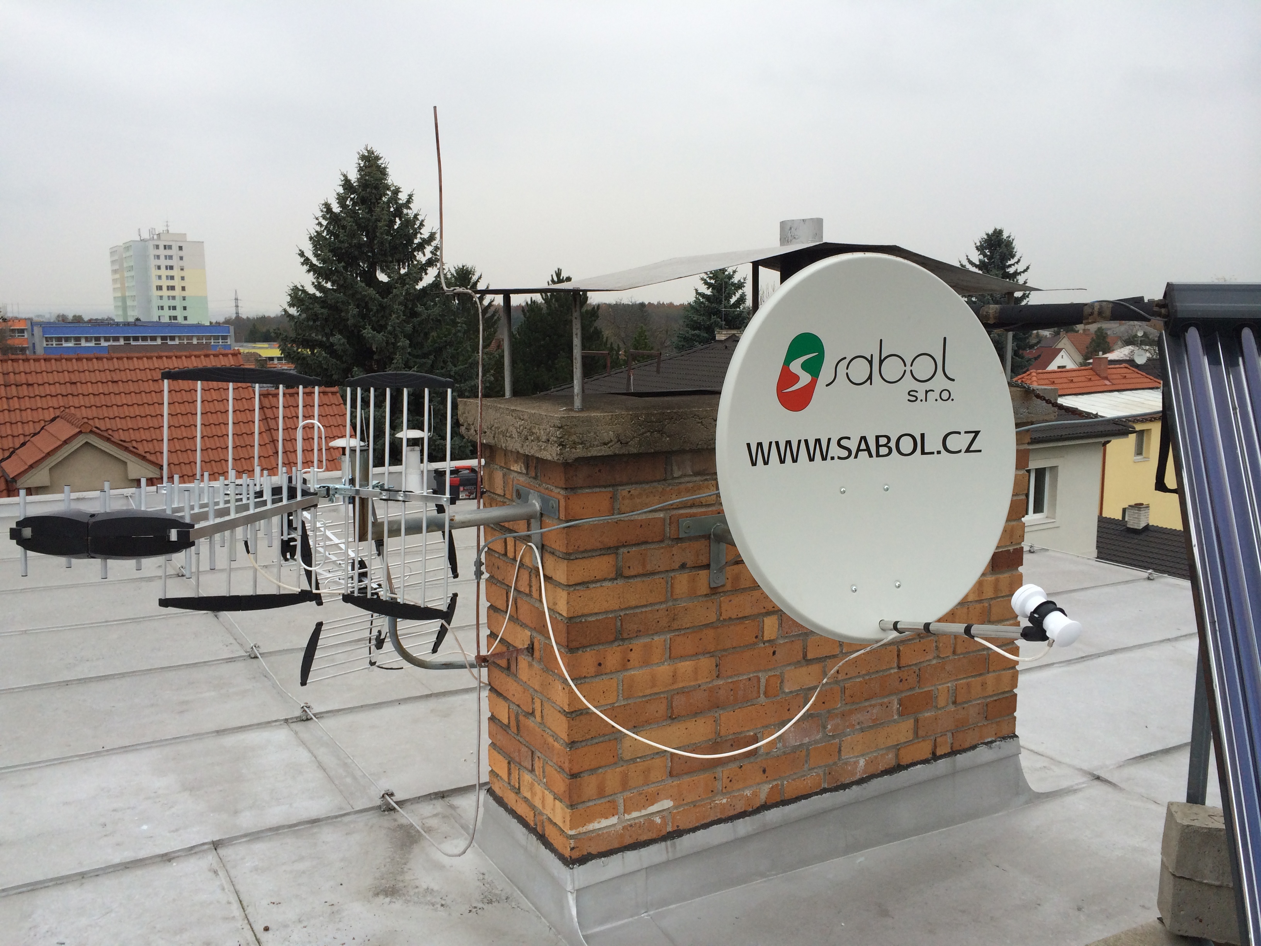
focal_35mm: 30
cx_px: 630
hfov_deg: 60.0
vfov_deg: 46.8
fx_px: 1093
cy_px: 473
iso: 32
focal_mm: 4.12
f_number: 2.2
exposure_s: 1/488
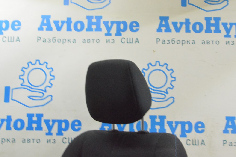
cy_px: 78
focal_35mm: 60
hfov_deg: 33.4
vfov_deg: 22.6
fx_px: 393
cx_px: 118
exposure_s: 1/20
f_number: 20
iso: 6400
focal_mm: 40
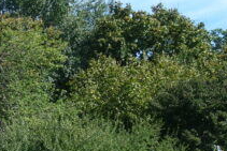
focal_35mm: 155
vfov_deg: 8.7
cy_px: 198
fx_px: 978
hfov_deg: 11.9
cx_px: -218
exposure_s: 1/250
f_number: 5.6
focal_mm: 12.03
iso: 125
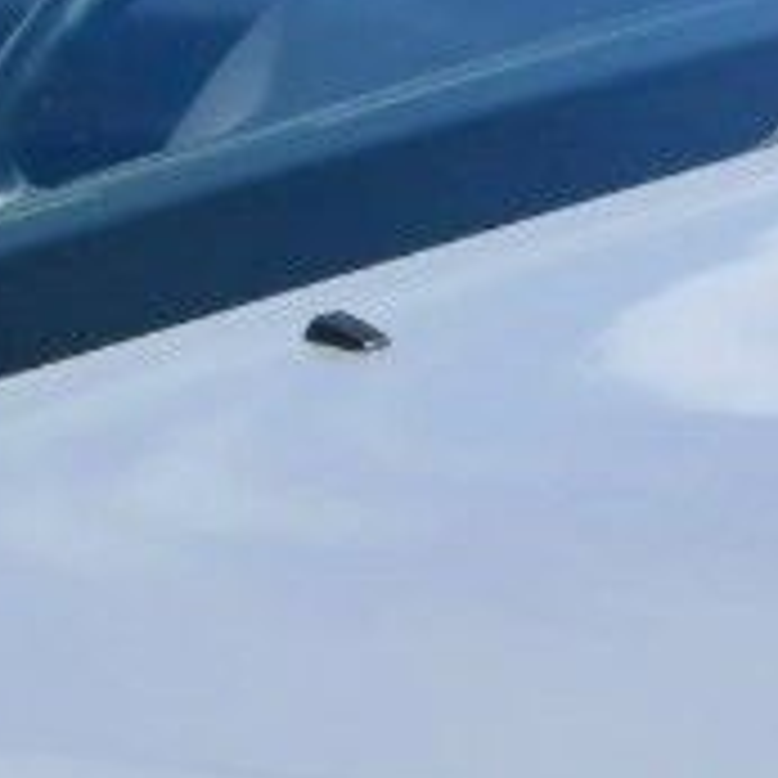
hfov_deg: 4.2
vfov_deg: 4.2
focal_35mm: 415
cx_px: 1124
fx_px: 10553
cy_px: 1534
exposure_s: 1/250
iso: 200
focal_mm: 35
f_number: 8
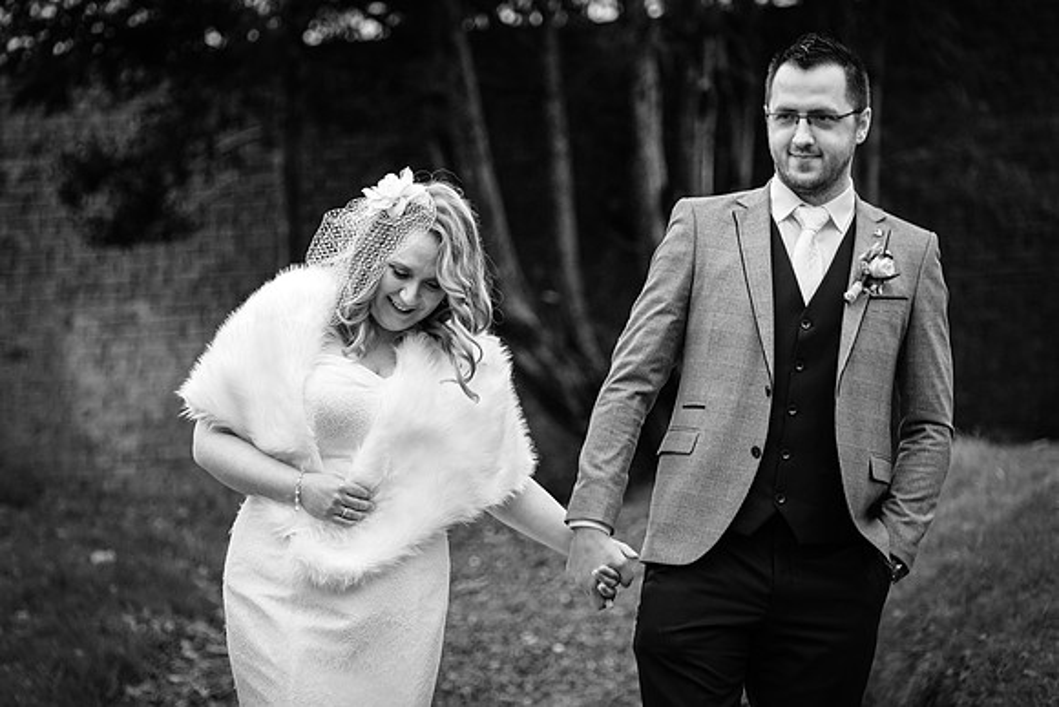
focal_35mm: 169
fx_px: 4981
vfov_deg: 8.1
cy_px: 384
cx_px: 471
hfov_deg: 12.1
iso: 800
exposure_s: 1/160
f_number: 2.8
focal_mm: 98.2
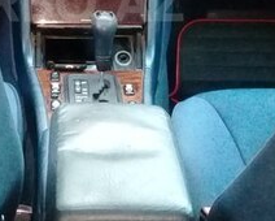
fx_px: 766
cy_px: 2
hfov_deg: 20.1
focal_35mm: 94
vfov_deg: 16.1
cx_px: 51
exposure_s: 1/33
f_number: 2.2
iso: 640
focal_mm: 3.3
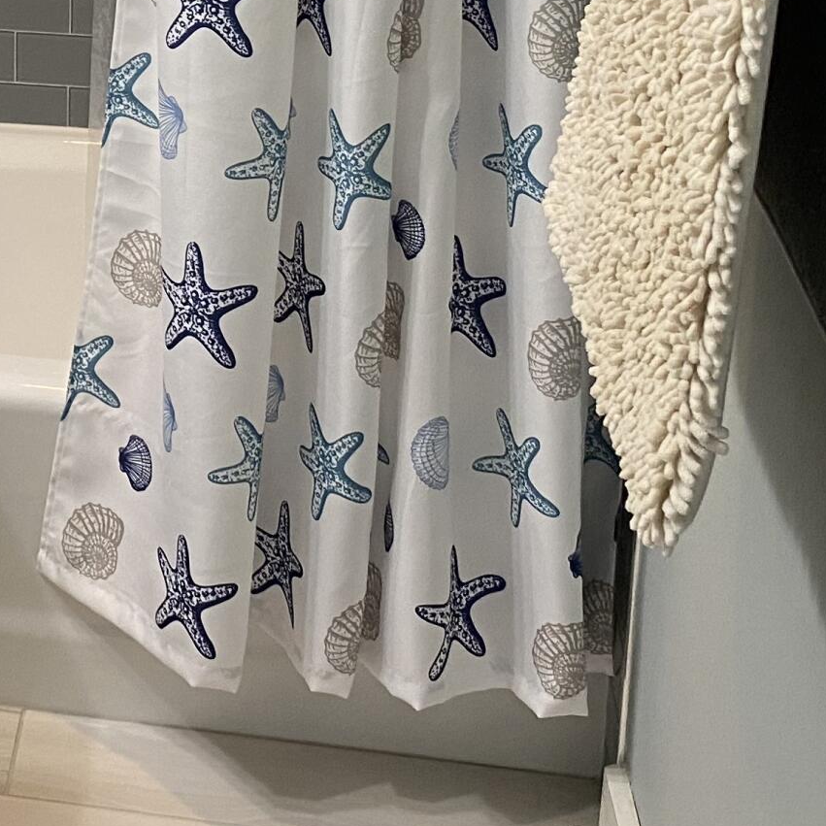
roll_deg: +1.3
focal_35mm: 81
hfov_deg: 19.8
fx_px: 2187
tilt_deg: -14.1
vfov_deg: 20.3
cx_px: -228
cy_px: -103
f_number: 1.8
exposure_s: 1/60
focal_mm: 4.25
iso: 100
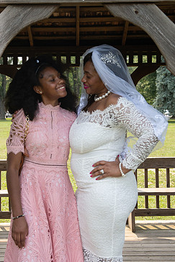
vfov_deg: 29.6
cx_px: 79
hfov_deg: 20.0
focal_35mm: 68
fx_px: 495
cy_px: 108
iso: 800
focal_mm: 53
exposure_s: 1/1600
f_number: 6.3
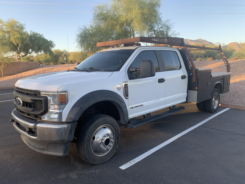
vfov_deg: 53.1
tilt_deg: -7.7
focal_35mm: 26
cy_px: 92
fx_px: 184
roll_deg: +1.9
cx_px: 122
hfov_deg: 67.3
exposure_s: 1/235
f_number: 1.8
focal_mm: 4.25
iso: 25
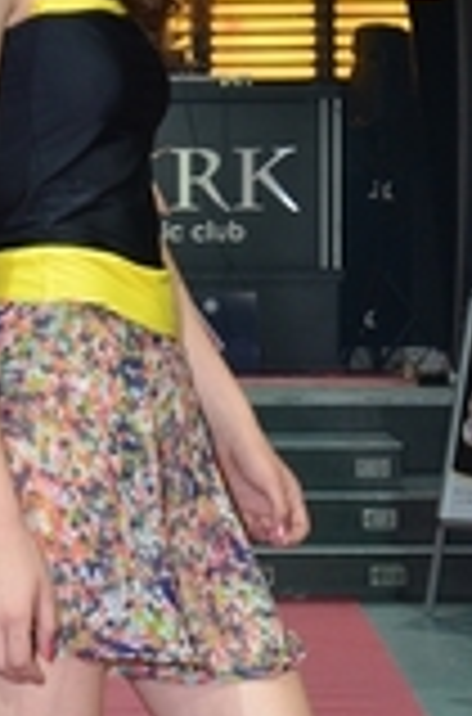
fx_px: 2336
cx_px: 63
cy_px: 360
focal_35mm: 118
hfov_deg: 11.5
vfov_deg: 17.4
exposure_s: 1/60
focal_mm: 24
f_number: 6.3
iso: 640
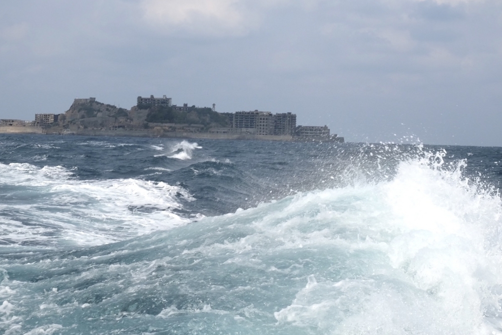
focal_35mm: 61
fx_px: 850
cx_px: 242
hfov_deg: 32.9
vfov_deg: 22.2
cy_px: 144
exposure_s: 1/420
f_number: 14
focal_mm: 34.3
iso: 400
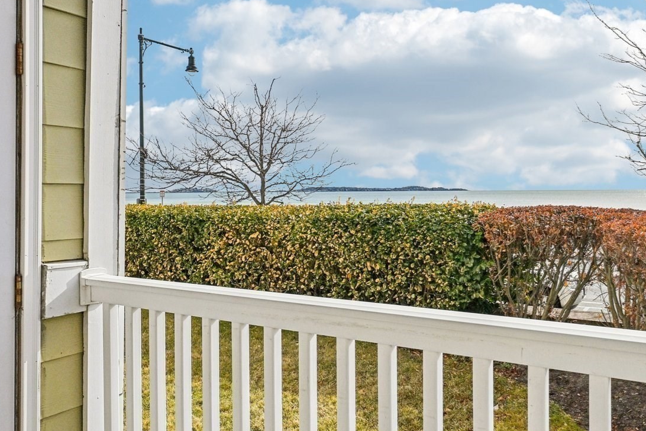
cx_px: 402
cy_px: 197
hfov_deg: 61.1
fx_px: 538
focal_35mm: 30
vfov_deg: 43.6
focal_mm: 16
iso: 400
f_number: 8
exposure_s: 1/2500
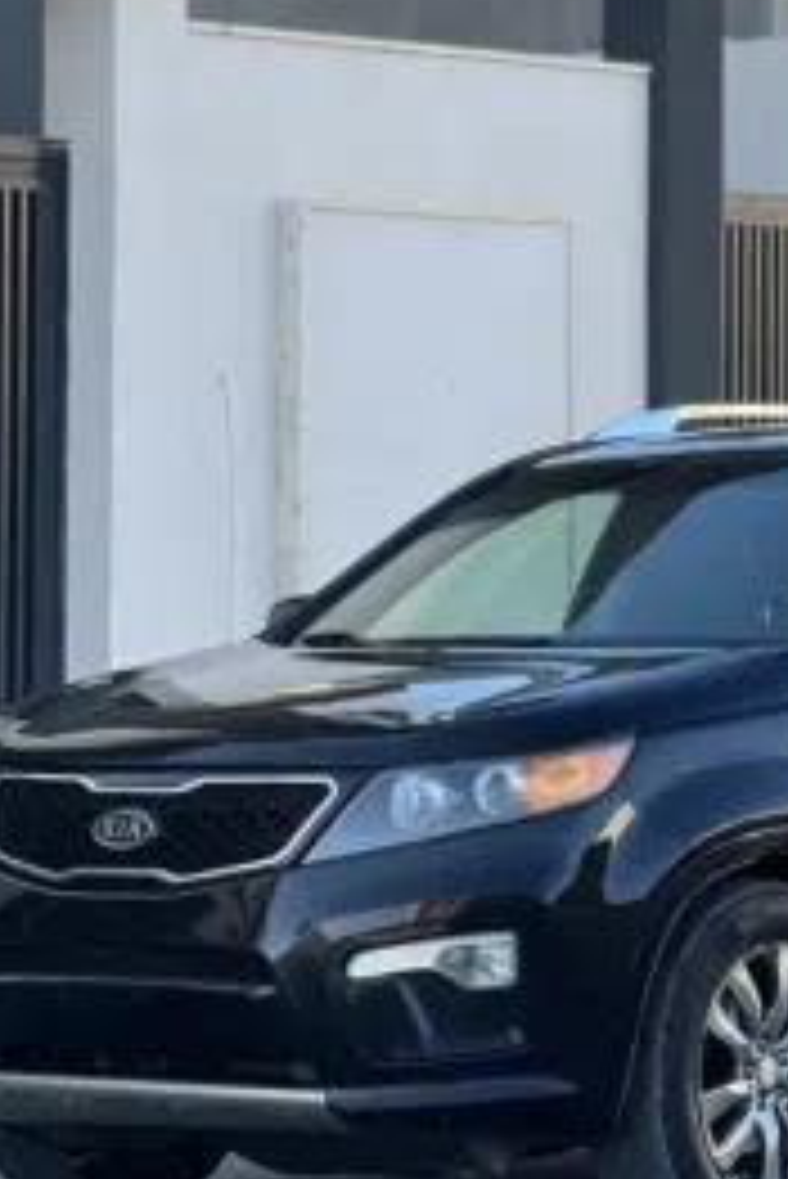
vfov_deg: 12.6
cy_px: 299
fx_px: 5344
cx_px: 743
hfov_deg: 8.4
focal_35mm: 163
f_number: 2.8
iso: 32
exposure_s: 1/121
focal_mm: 9
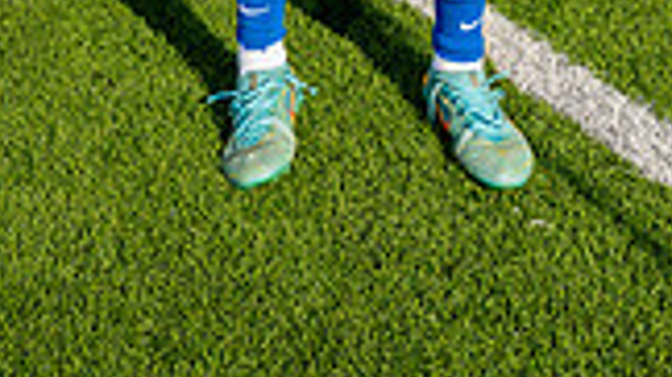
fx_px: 1657
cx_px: 315
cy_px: -547
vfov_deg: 10.9
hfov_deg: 22.9
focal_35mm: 93
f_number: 7.1
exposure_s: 1/125
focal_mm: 32
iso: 50
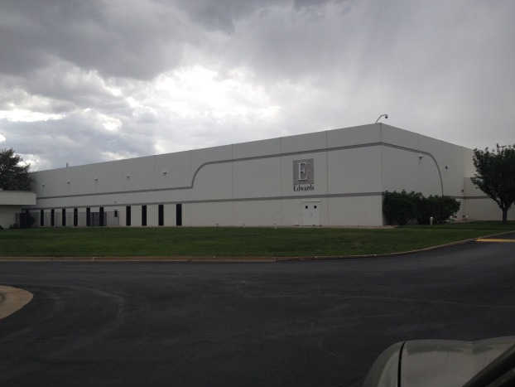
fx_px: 536
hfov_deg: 51.3
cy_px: 198
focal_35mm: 36
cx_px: 252
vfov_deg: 39.7
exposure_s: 1/1200
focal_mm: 4.28
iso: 50
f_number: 2.4
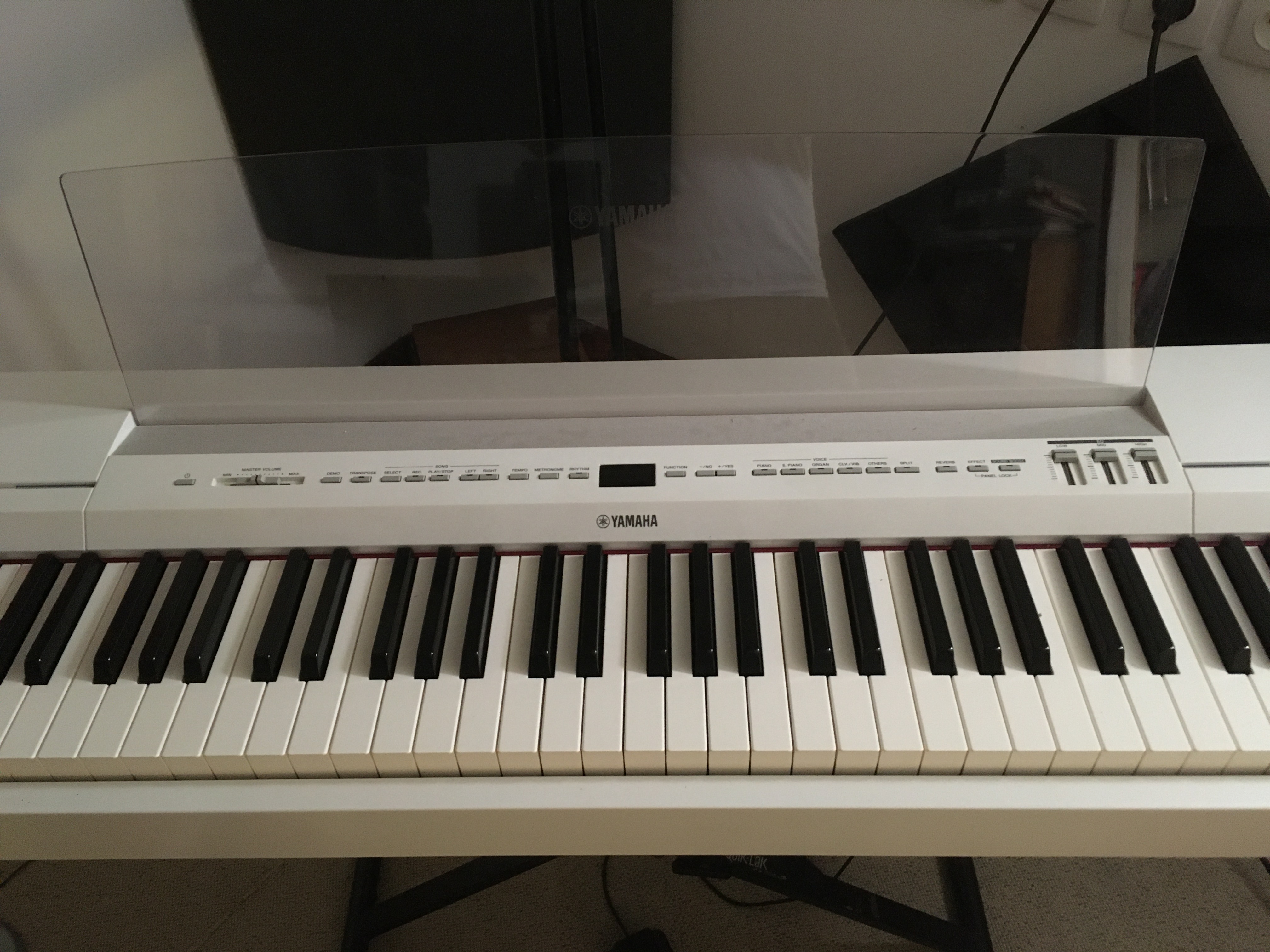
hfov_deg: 61.7
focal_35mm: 29
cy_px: 476
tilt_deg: -45.4
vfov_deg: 48.2
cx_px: 635
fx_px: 1064
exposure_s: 1/17
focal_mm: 4.15
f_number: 2.2
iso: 400
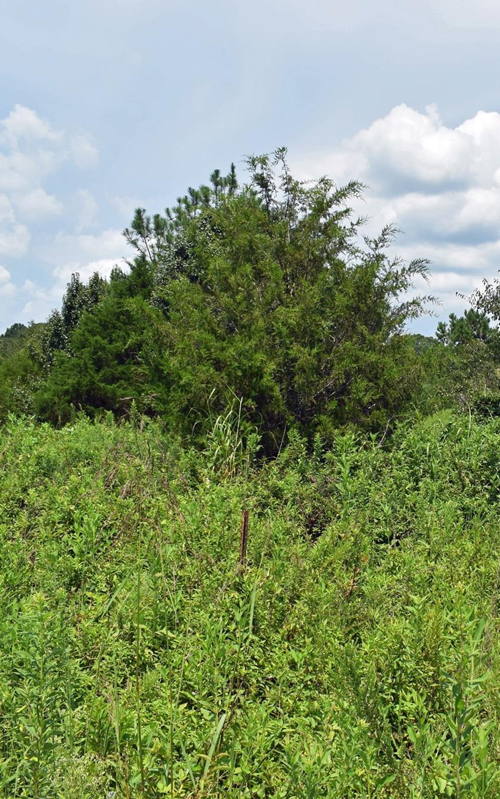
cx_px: 448
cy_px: 396
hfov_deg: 29.3
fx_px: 916
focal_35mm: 42
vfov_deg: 47.2
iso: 100
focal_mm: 18
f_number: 11
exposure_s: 1/200
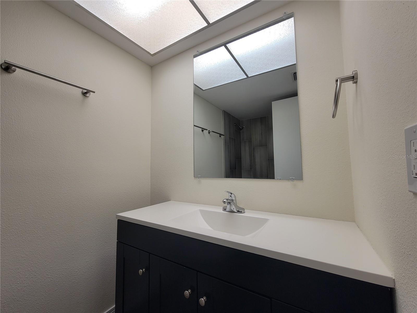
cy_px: 156
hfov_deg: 106.2
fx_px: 157
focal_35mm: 13
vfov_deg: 89.9
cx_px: 208
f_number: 2.2
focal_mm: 2.2
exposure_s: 1/120
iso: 64
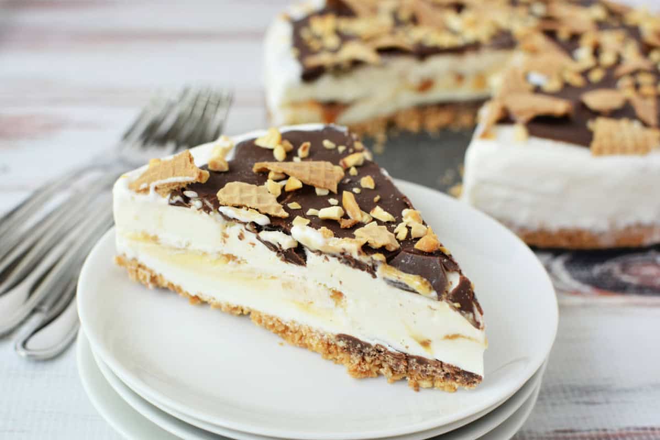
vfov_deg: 25.8
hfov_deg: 37.9
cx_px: 330
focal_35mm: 52
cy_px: 220
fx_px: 962
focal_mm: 35
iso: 400
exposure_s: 1/100
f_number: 5
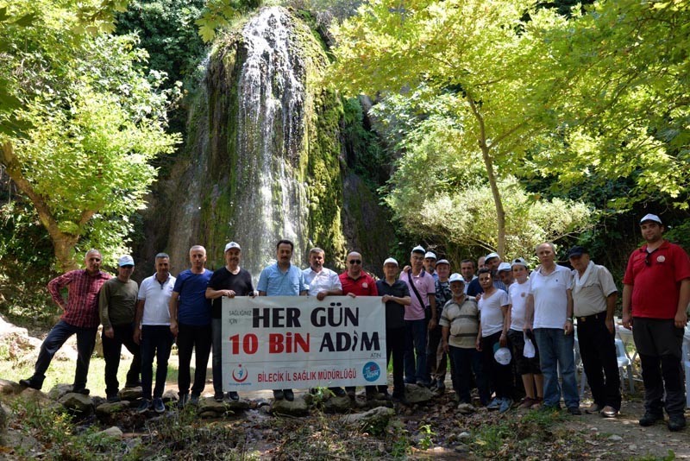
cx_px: 345
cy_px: 230
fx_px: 729
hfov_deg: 50.7
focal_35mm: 38
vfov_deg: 35.1
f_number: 8
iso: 1000
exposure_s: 1/250
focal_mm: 38
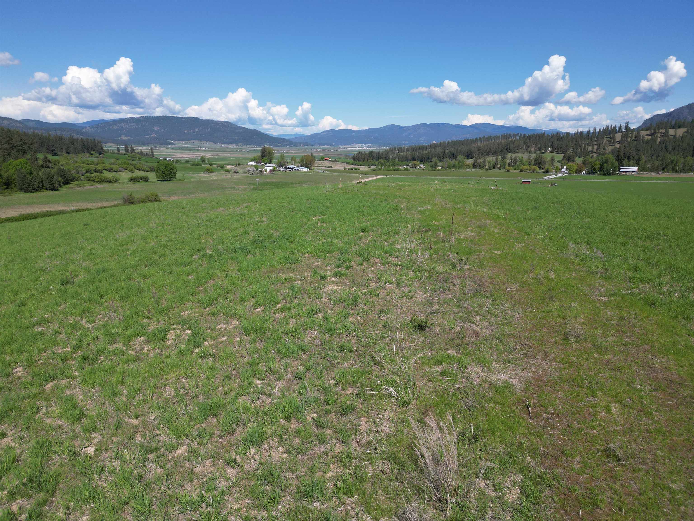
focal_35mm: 24
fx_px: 481
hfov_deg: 71.6
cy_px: 260
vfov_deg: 56.8
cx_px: 347
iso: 100
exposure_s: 1/3200
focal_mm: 6.72
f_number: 1.7
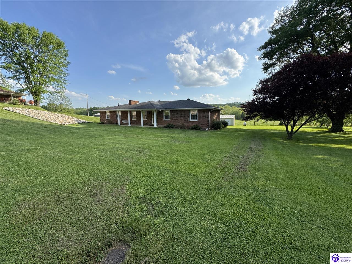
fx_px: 142
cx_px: 176
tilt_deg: -8.3
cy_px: 132
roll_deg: +0.6
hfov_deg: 102.1
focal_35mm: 14
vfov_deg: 85.7
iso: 50
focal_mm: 2.22
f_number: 2.2
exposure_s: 1/1110
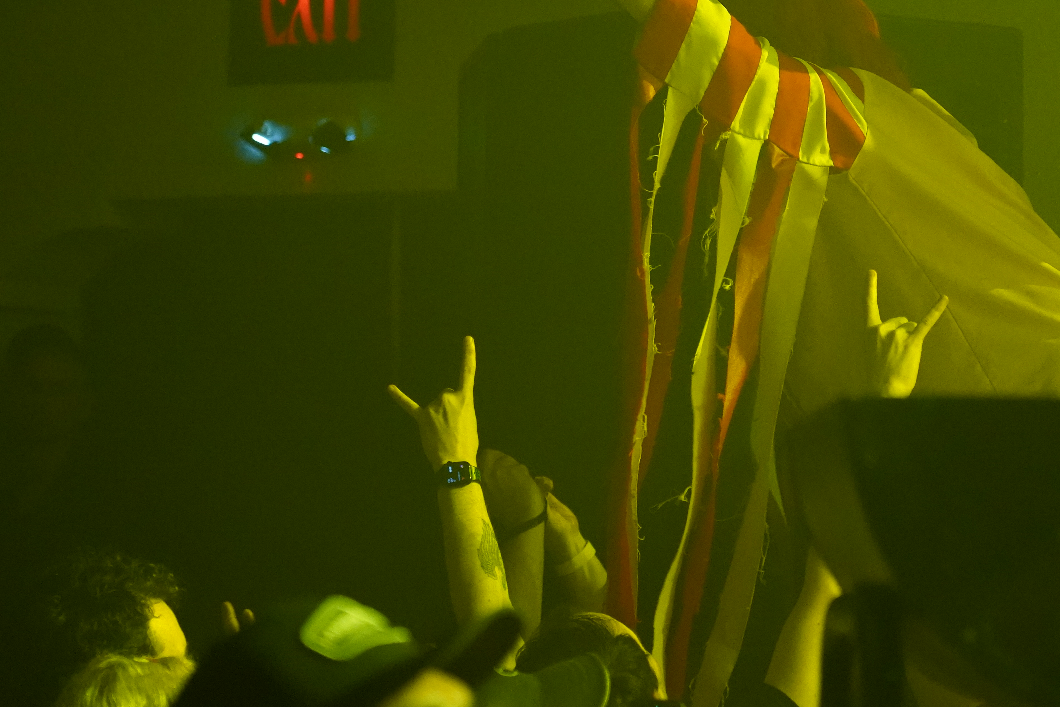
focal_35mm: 162
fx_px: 4769
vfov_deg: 8.5
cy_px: 192
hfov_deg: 12.7
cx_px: 669
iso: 8000
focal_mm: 103
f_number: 4
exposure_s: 1/160
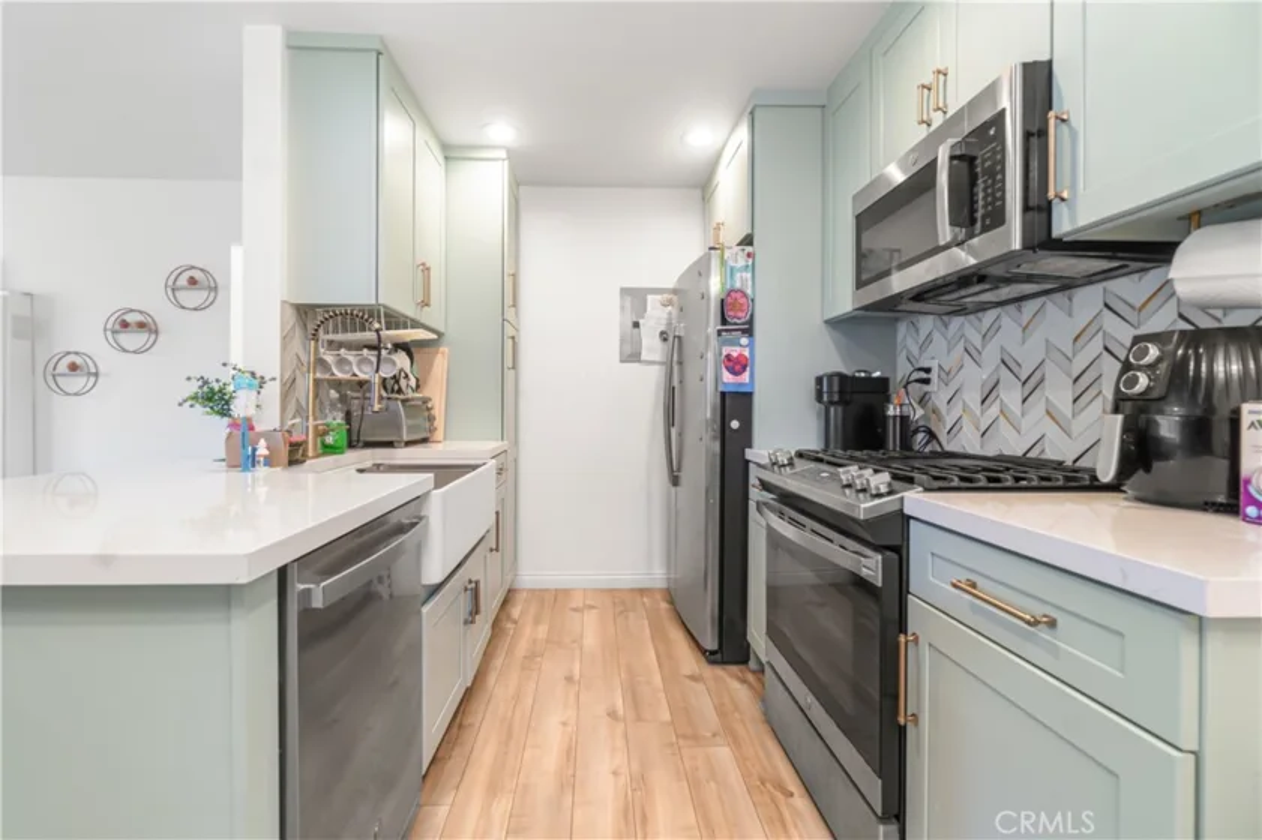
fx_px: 526
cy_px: 420
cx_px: 631
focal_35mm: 15
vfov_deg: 77.3
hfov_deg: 100.4
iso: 100
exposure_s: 1/2.5
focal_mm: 10
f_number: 7.1
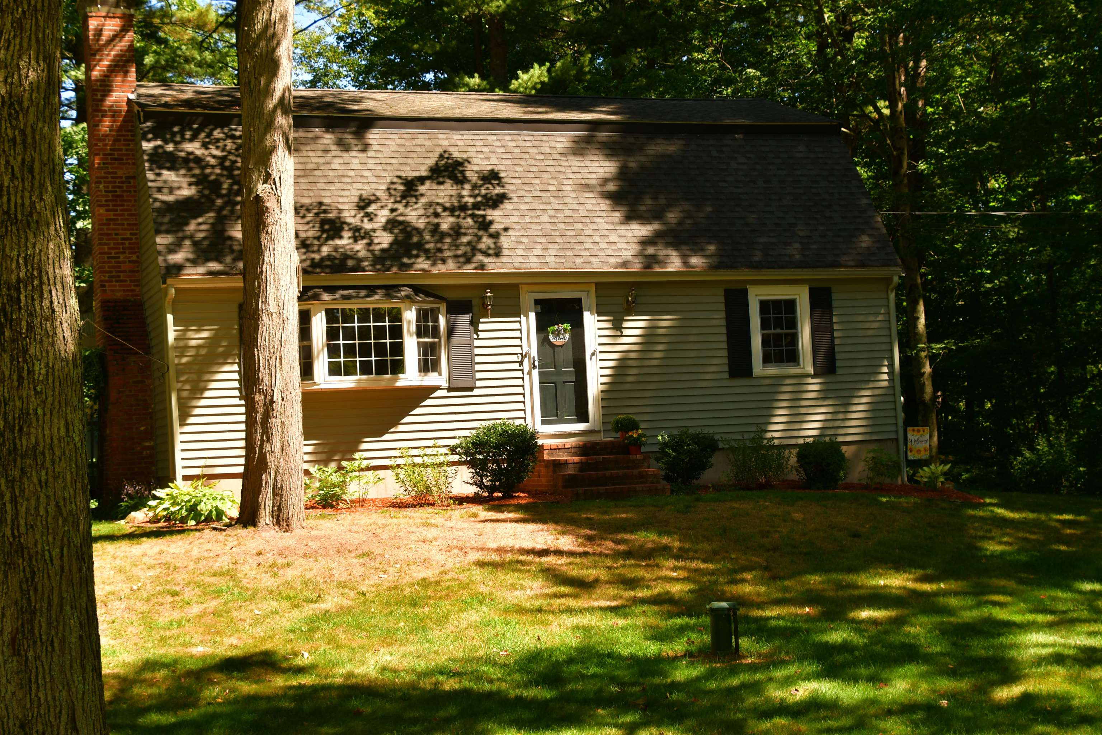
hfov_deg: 38.2
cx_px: 551
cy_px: 368
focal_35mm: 52
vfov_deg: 26.0
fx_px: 1592
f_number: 9
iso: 125
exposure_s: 1/125
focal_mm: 35
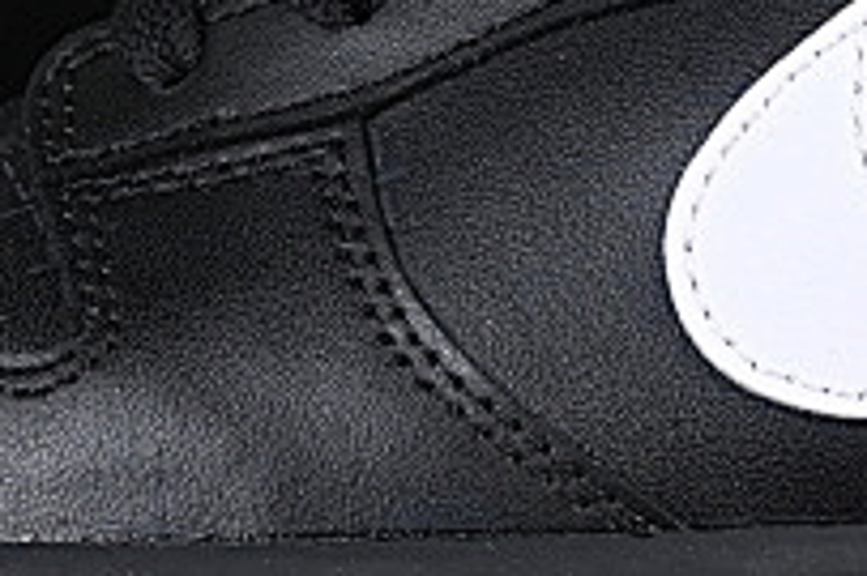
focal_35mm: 400
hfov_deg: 5.1
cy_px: -124
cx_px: 897
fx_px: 9625
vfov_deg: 3.4
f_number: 6.3
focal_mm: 50
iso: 160
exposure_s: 1/60
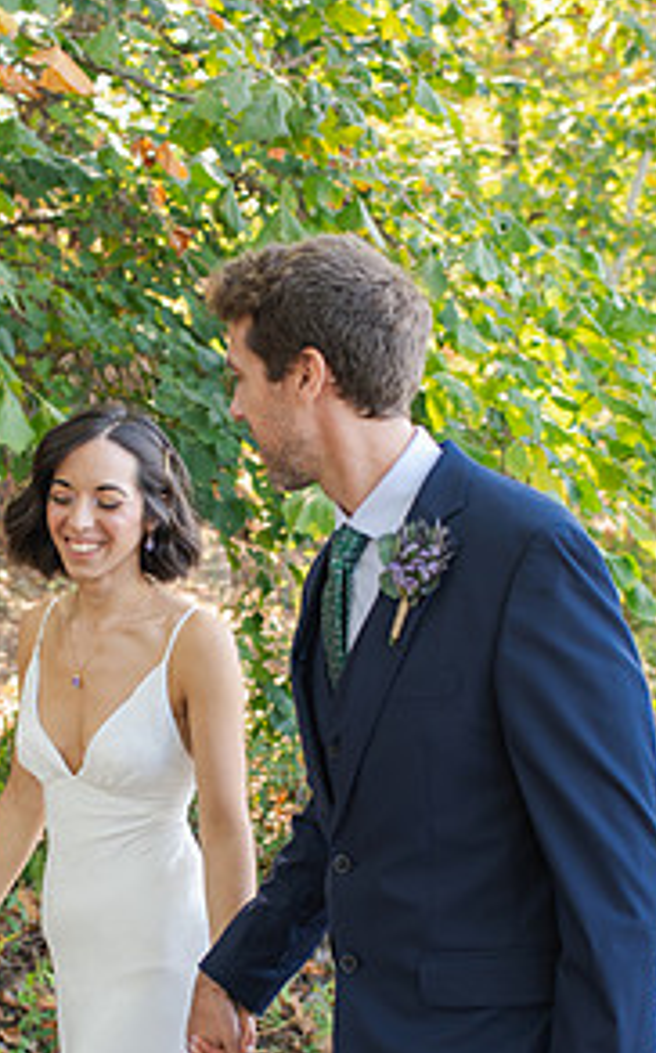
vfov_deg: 36.8
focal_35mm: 55
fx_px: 1576
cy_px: 606
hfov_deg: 23.4
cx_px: 229
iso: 250
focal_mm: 35
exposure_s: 1/250
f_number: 3.2
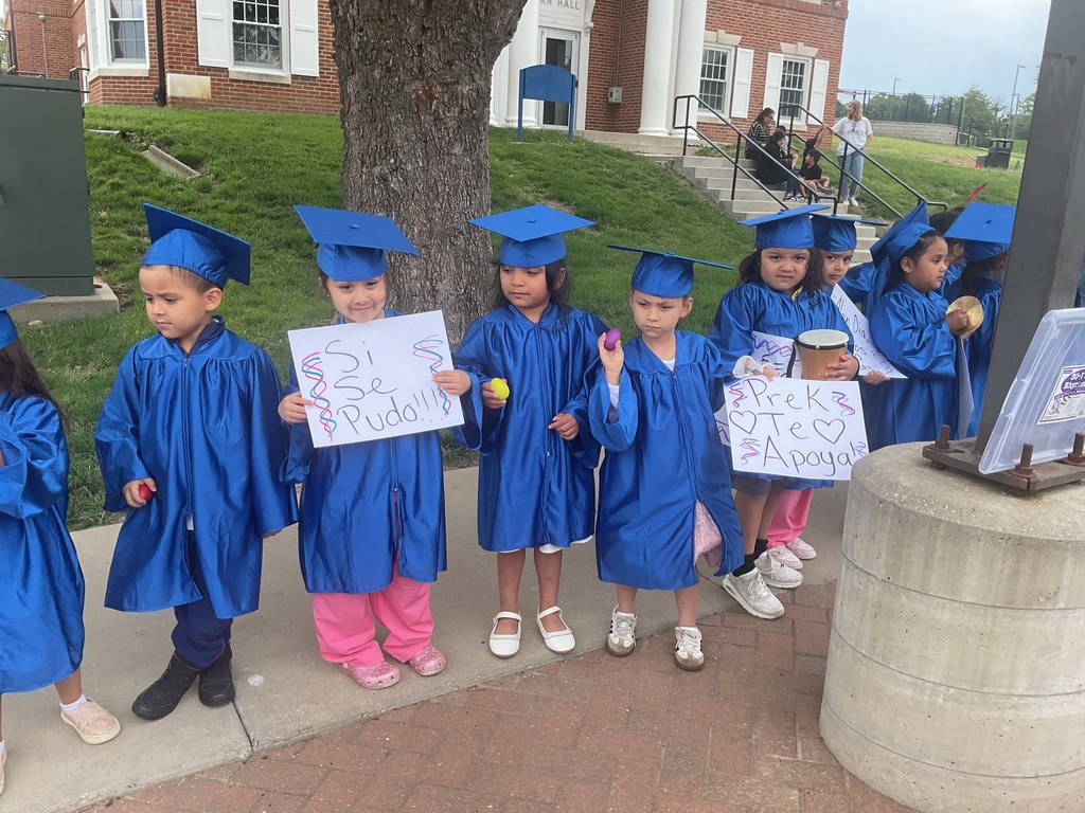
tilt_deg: -14.9
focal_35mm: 29
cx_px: 542
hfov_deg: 61.7
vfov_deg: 48.2
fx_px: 909
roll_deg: -2.2
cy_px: 406
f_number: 1.8
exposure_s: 1/264
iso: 16
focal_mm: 3
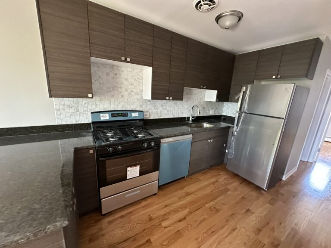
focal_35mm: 14
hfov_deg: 102.1
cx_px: 166
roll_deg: -6.3
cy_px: 124
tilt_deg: -12.2
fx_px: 134
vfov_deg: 85.7
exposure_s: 1/60
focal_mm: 2.22
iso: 800
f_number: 2.2
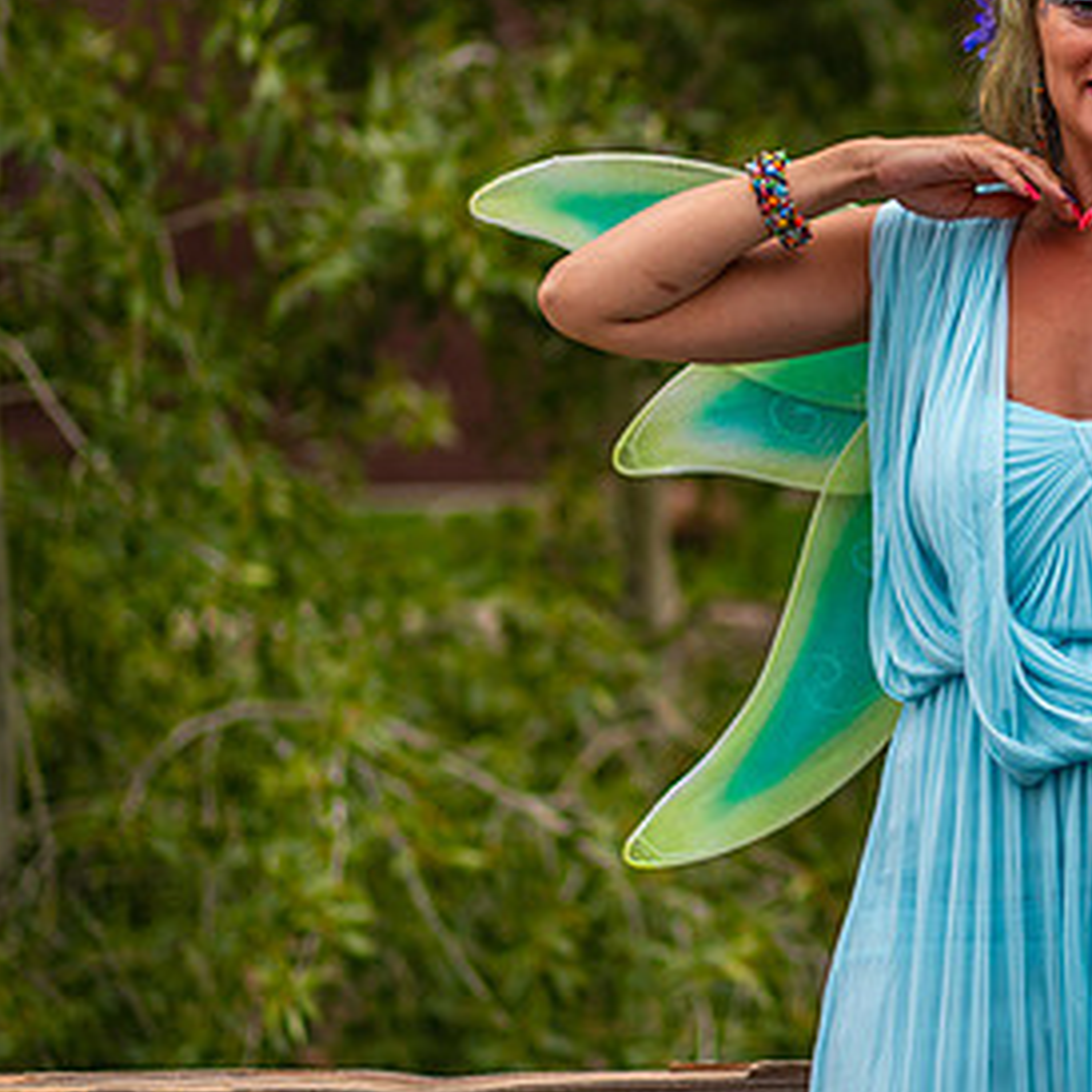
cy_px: 430
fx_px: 4854
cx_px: 1171
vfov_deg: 12.8
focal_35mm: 136
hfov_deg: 12.6
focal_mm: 55
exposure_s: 1/200
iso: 200
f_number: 1.8
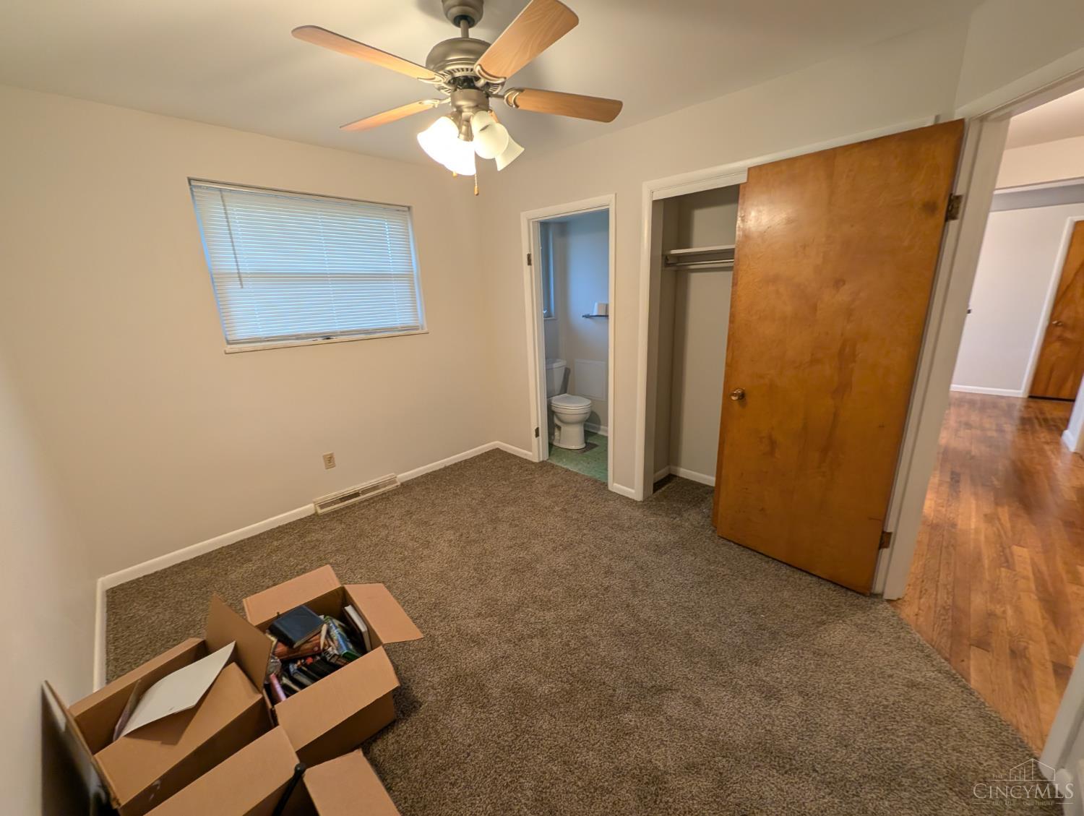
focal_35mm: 12
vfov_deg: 94.6
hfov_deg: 110.5
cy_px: 408
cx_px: 542
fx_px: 376
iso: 80
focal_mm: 2.02
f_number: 1.7
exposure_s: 1/60
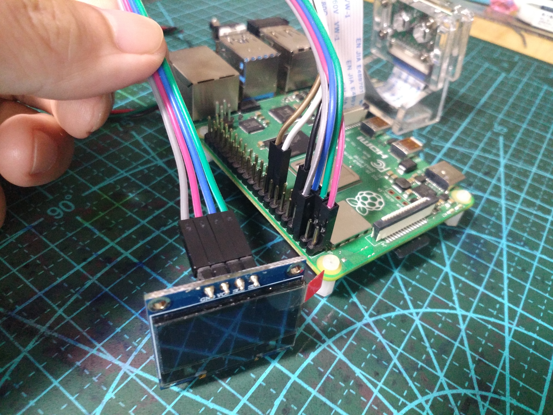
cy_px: 208
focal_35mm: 27
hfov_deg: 65.3
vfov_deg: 51.4
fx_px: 431
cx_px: 276
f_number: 2.2
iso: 1250
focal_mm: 4.73
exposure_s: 1/14
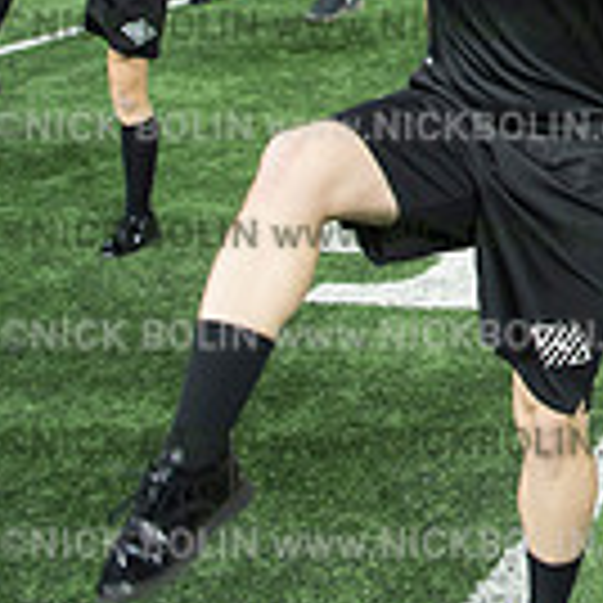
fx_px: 1734
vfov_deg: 18.9
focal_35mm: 88
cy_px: -79
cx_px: 1048
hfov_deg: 16.7
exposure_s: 1/200
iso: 720
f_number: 3.2
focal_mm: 24
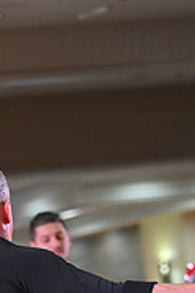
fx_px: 3290
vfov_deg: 5.1
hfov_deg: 3.4
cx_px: 189
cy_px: 436
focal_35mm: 405
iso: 2500
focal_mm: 130
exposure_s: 1/320
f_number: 5
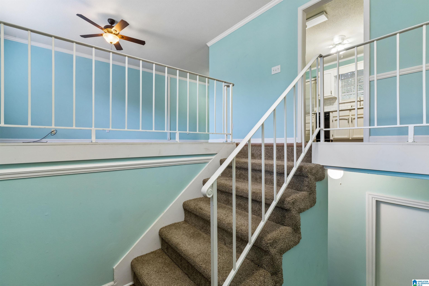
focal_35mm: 16
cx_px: 214
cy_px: 143
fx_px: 191
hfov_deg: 96.7
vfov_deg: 73.7
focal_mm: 16
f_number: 13
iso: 640
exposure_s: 1/3.33
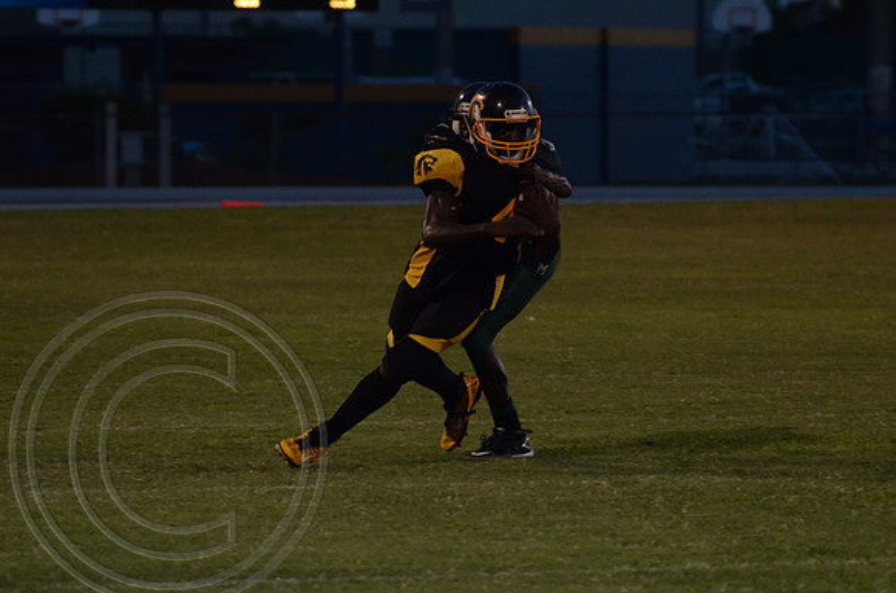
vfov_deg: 4.6
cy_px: 296
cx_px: 448
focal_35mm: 300
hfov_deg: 6.9
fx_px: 7450
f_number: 5.6
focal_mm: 200
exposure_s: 1/320
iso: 3200
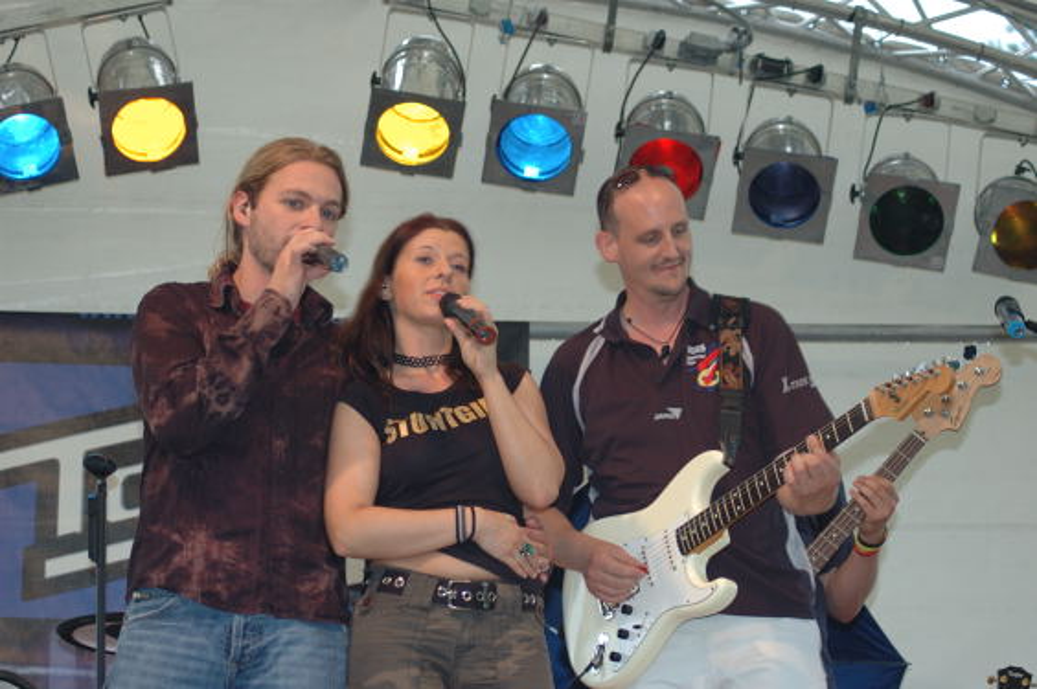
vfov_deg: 13.0
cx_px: 518
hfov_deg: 19.5
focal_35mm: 105
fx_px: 3022
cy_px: 344
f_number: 4.8
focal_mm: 70
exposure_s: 1/60
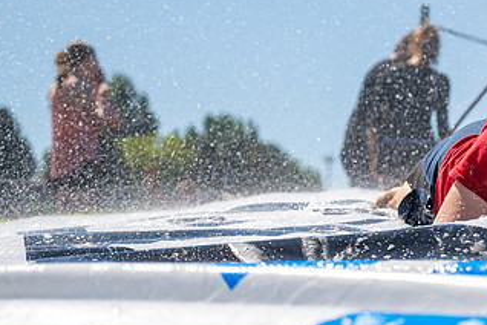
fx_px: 2759
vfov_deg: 6.7
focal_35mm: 204
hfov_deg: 9.9
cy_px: 117
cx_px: 573
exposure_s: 1/1600
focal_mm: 70
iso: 100
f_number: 4
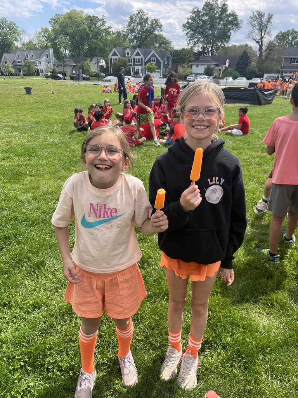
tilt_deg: -23.4
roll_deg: -1.8
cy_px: 199
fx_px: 298
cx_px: 149
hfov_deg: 53.1
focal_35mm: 26
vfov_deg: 67.3
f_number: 1.6
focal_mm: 5.1
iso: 50
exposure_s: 1/1477
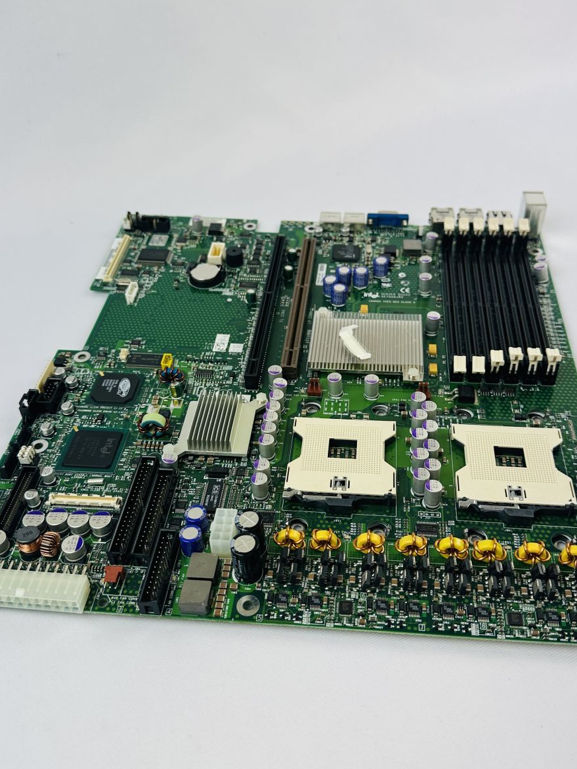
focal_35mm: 33
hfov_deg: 42.9
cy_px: 368
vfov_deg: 55.3
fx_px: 733
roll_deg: +2.3
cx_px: 299
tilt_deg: -40.4
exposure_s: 1/205
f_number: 1.78
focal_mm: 6.86
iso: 64
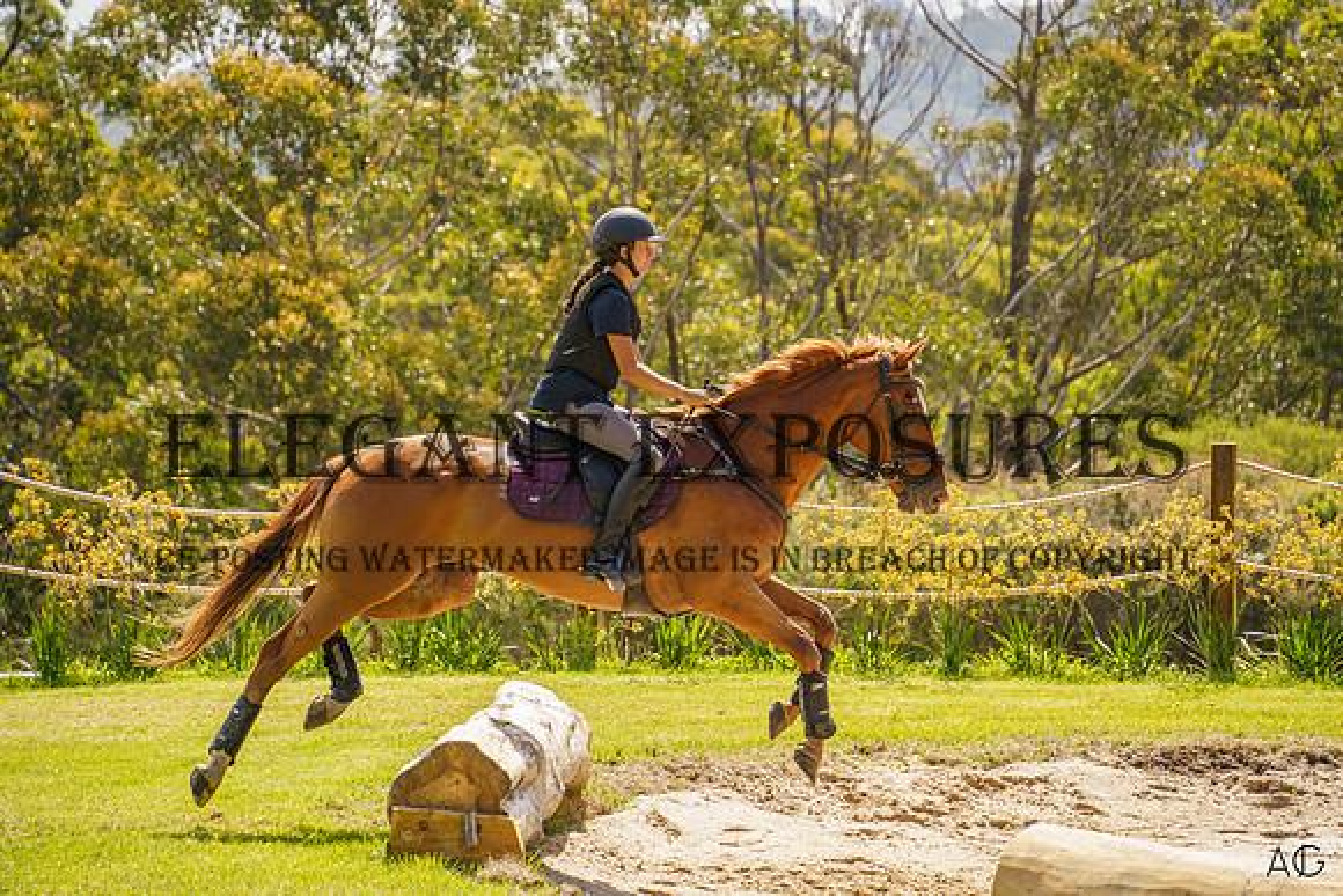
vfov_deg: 6.6
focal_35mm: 210
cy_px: 438
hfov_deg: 9.8
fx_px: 7827
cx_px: 704
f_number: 5.6
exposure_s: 1/1600
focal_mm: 200
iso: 1000
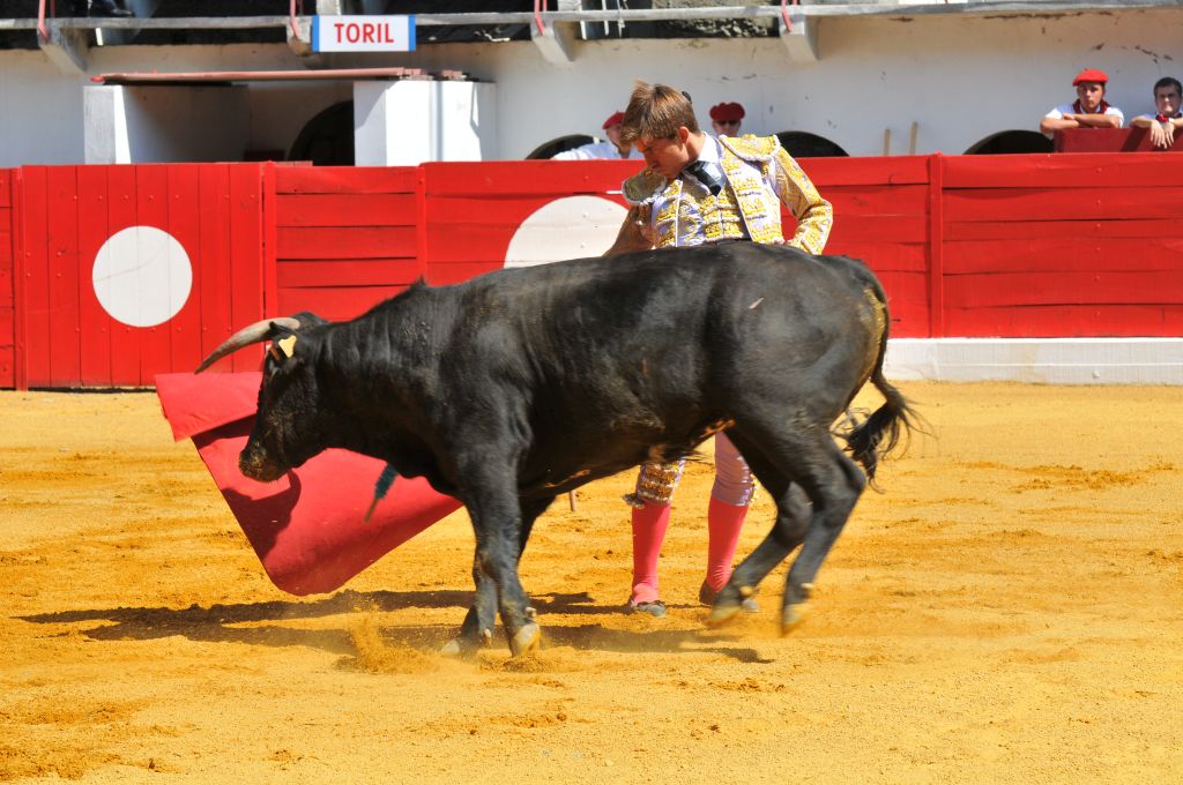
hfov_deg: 14.9
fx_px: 4529
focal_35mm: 138
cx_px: 592
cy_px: 392
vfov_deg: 9.9
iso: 200
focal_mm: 92
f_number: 9.5
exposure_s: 1/350
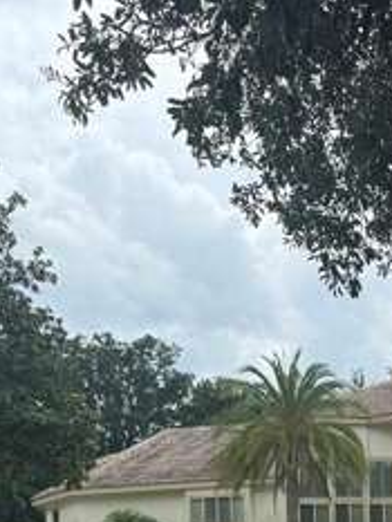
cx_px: 461
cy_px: 605
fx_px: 996
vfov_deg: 26.5
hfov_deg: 20.9
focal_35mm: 66
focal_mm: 6.76
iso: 80
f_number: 1.78
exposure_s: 1/2604
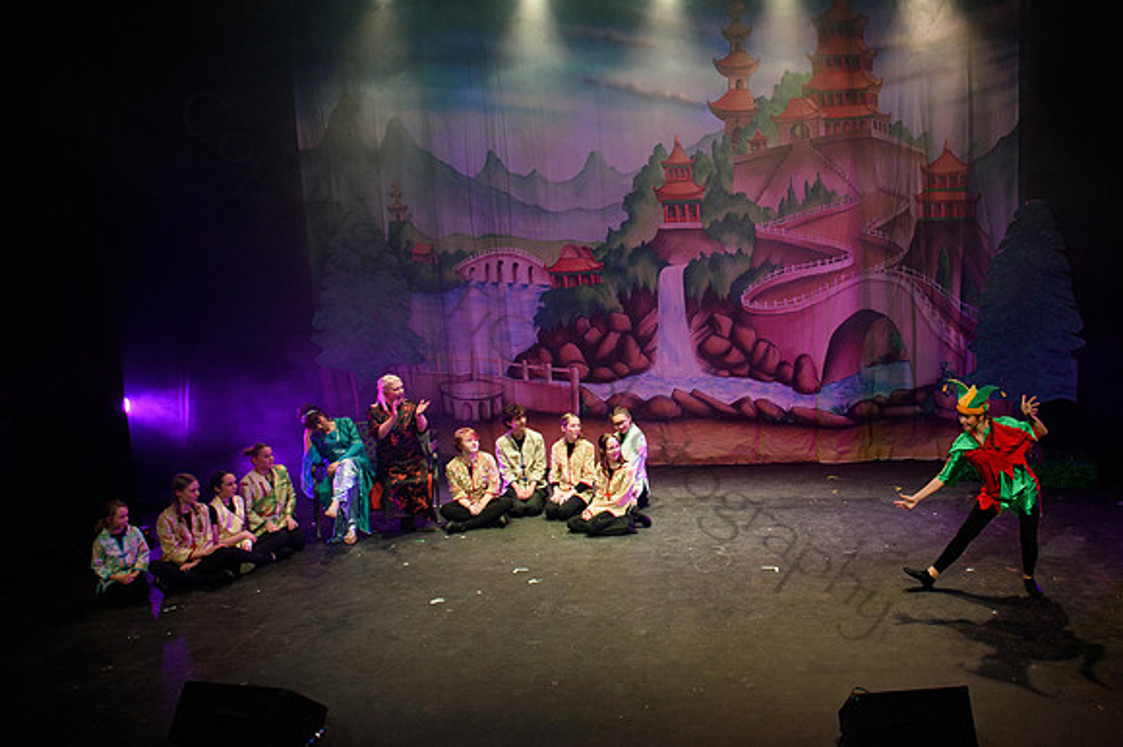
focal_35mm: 35
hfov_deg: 53.4
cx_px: 731
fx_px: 1096
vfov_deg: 37.6
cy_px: 350
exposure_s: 1/80
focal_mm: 27
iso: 1250
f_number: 5.6
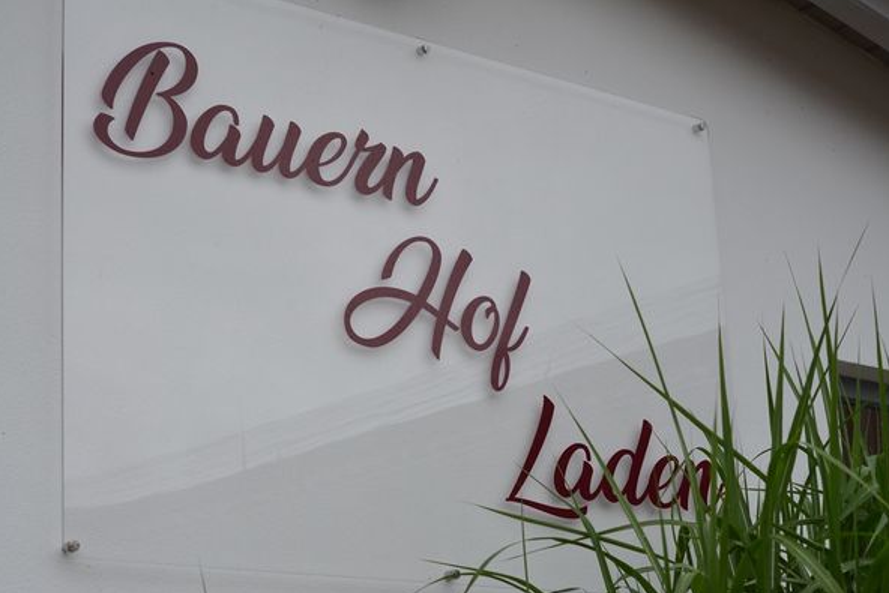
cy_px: 299
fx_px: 1877
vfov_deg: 18.0
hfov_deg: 26.6
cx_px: 444
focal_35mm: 76
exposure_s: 1/1000
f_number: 4
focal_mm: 50
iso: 500
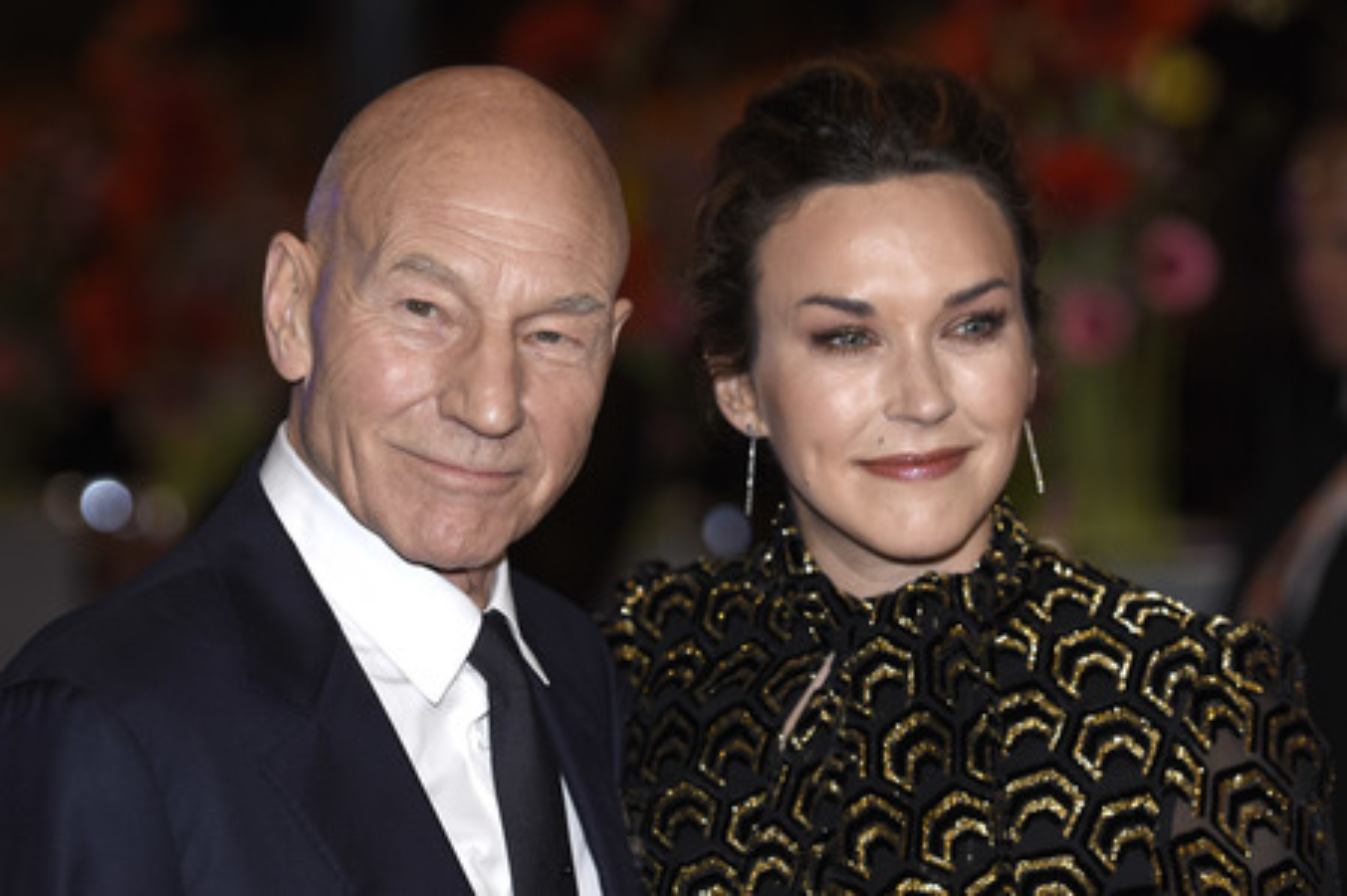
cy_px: 448
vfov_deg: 7.3
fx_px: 7010
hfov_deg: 11.0
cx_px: 674
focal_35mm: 188
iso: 400
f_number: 3.2
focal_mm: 125
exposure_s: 1/500
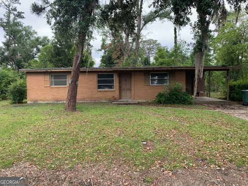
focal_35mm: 26
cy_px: 93
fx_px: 186
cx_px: 124
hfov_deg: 67.3
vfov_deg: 53.1
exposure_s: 1/692
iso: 25
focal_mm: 4.25
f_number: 1.8
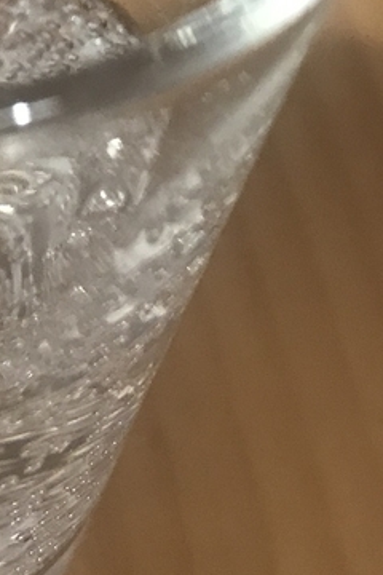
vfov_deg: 20.3
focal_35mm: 97
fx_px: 1548
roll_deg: -0.5
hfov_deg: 13.4
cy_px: -10
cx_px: -169
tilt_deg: -38.8
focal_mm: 3.99
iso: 40
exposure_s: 1/15
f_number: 1.8
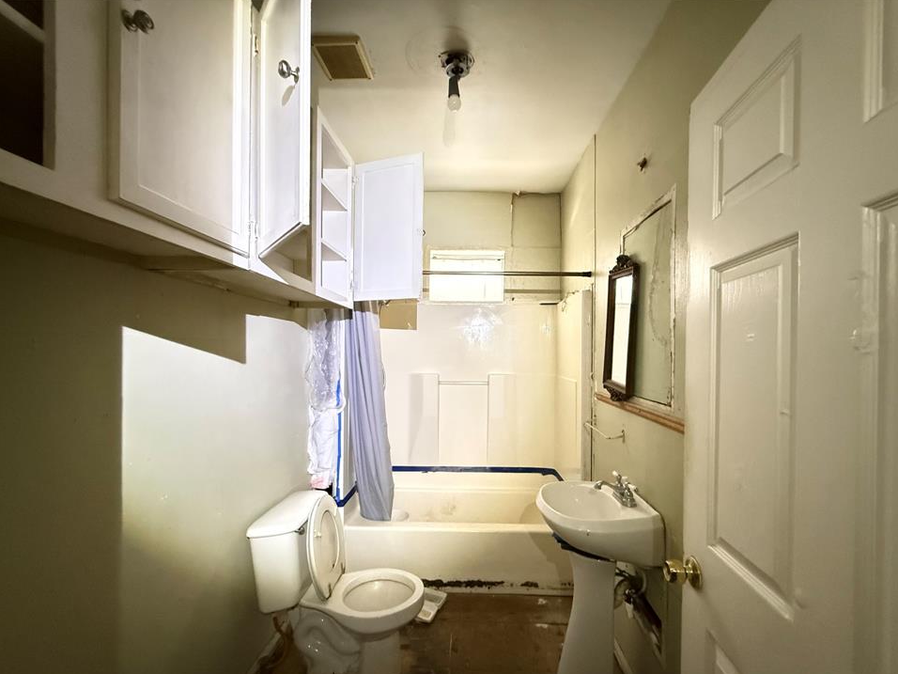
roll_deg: -0.6
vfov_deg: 81.7
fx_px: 389
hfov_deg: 98.1
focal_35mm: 15
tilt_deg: +0.2
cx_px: 464
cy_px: 356
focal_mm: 2.22
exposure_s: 1/29
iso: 1600
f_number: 2.2
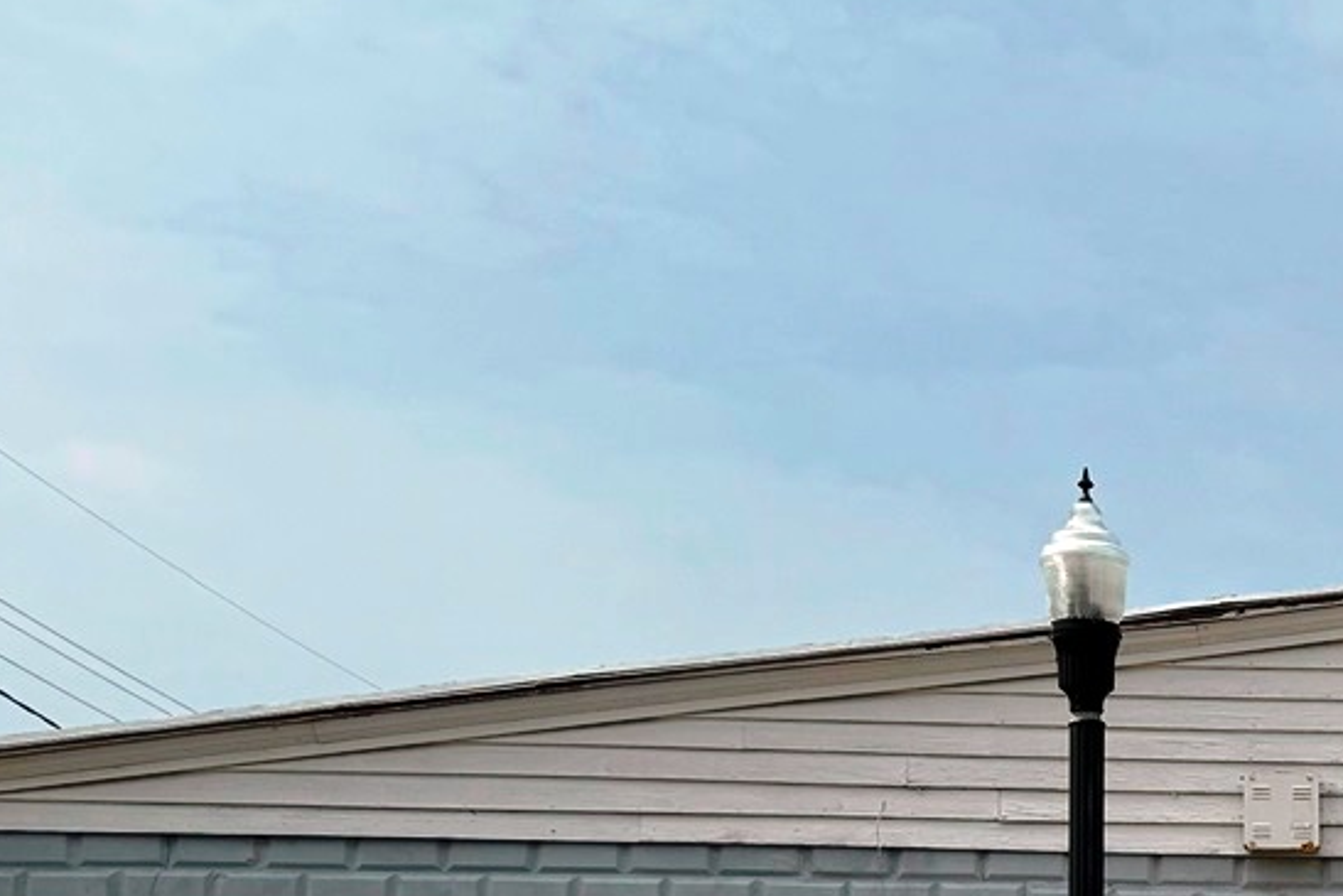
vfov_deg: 17.6
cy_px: 1137
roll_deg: -0.5
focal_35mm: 73
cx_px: 1636
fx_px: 2724
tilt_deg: +1.5
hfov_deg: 24.8
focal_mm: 6.76
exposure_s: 1/10417
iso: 80
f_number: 1.78
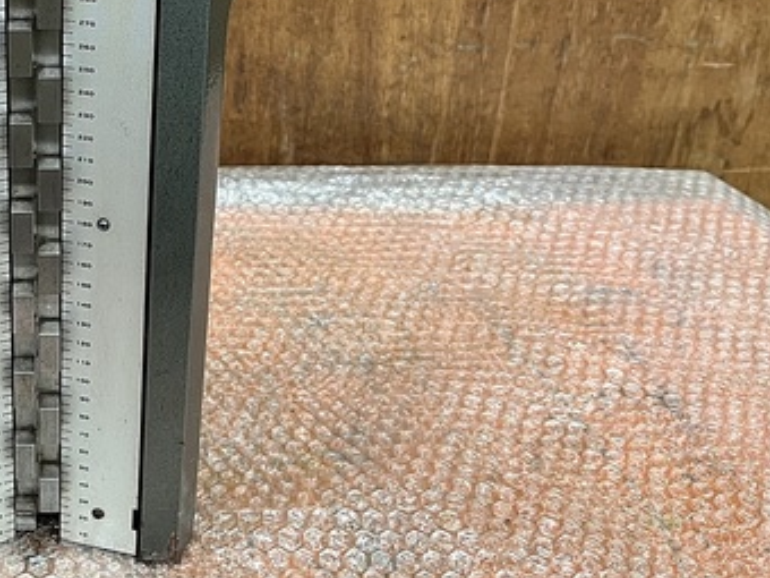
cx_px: 61
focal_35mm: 49
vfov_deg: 28.3
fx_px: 1090
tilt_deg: -23.7
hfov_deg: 36.2
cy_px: 39
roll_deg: +0.2
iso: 160
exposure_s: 1/50
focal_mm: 5.1
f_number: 1.6
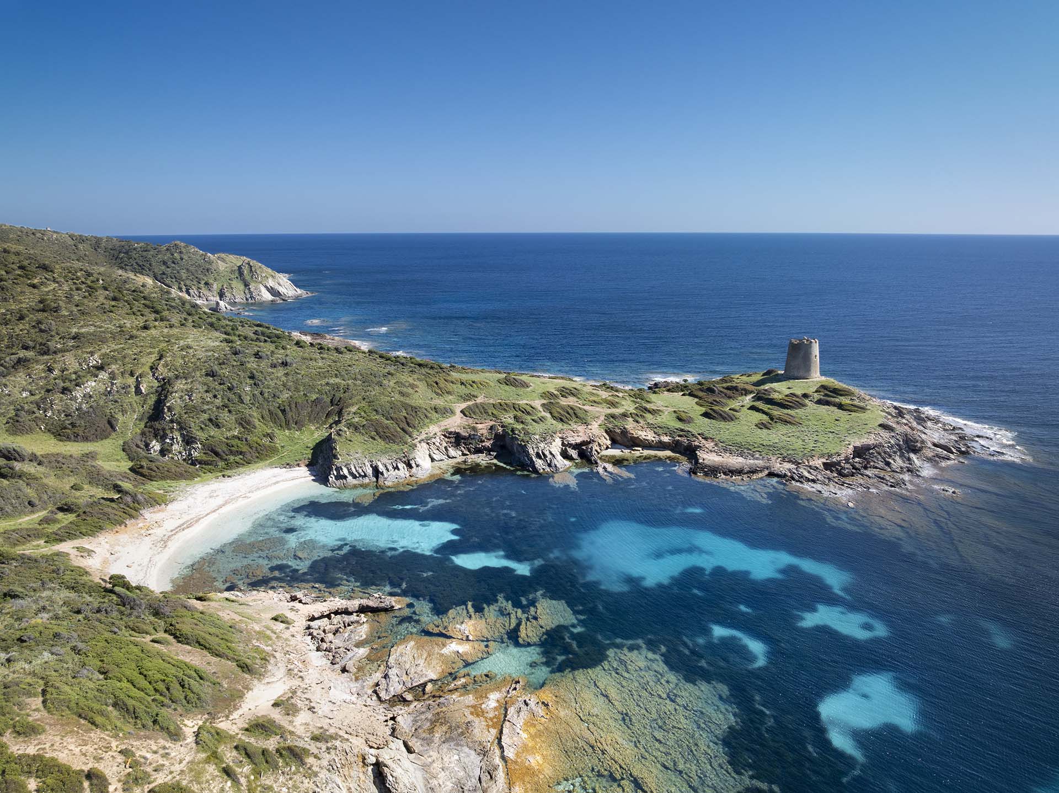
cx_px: 530
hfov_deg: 71.6
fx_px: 734
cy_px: 396
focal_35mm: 24
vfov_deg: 56.8
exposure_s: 1/320
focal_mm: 12.29
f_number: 5
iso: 100
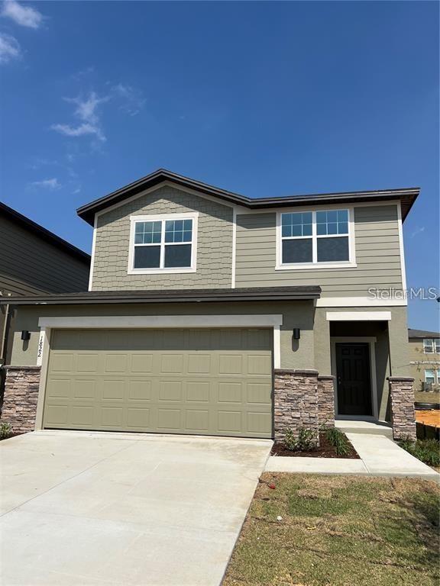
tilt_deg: +11.7
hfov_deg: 53.1
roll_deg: -2.0
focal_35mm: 26
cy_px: 293
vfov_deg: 67.3
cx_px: 220
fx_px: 441
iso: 50
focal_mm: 5.7
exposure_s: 1/8000
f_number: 1.5
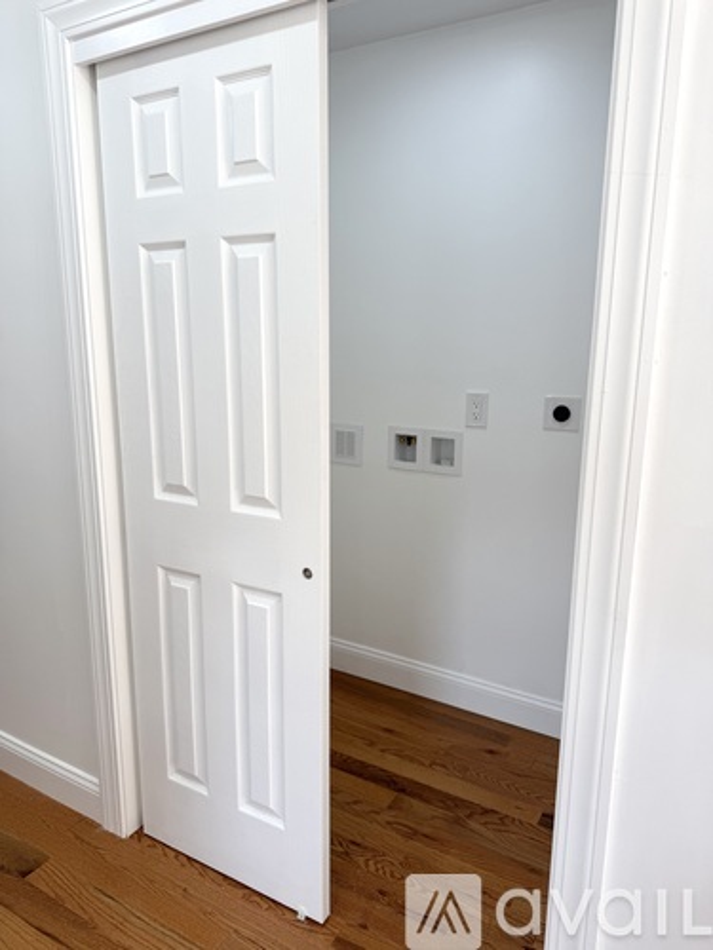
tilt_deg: -10.3
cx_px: 356
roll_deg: -0.4
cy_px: 475
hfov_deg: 56.8
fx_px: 659
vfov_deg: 71.6
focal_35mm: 24
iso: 64
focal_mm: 6.76
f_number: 1.78
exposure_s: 1/175
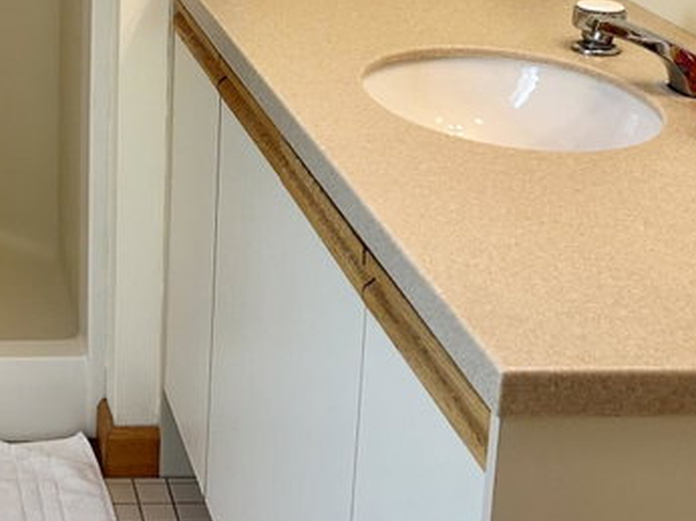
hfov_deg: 23.4
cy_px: -36
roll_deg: +0.8
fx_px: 1547
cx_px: -113
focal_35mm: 77
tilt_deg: -14.6
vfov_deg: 18.5
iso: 100
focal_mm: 5.7
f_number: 1.5
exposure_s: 1/120
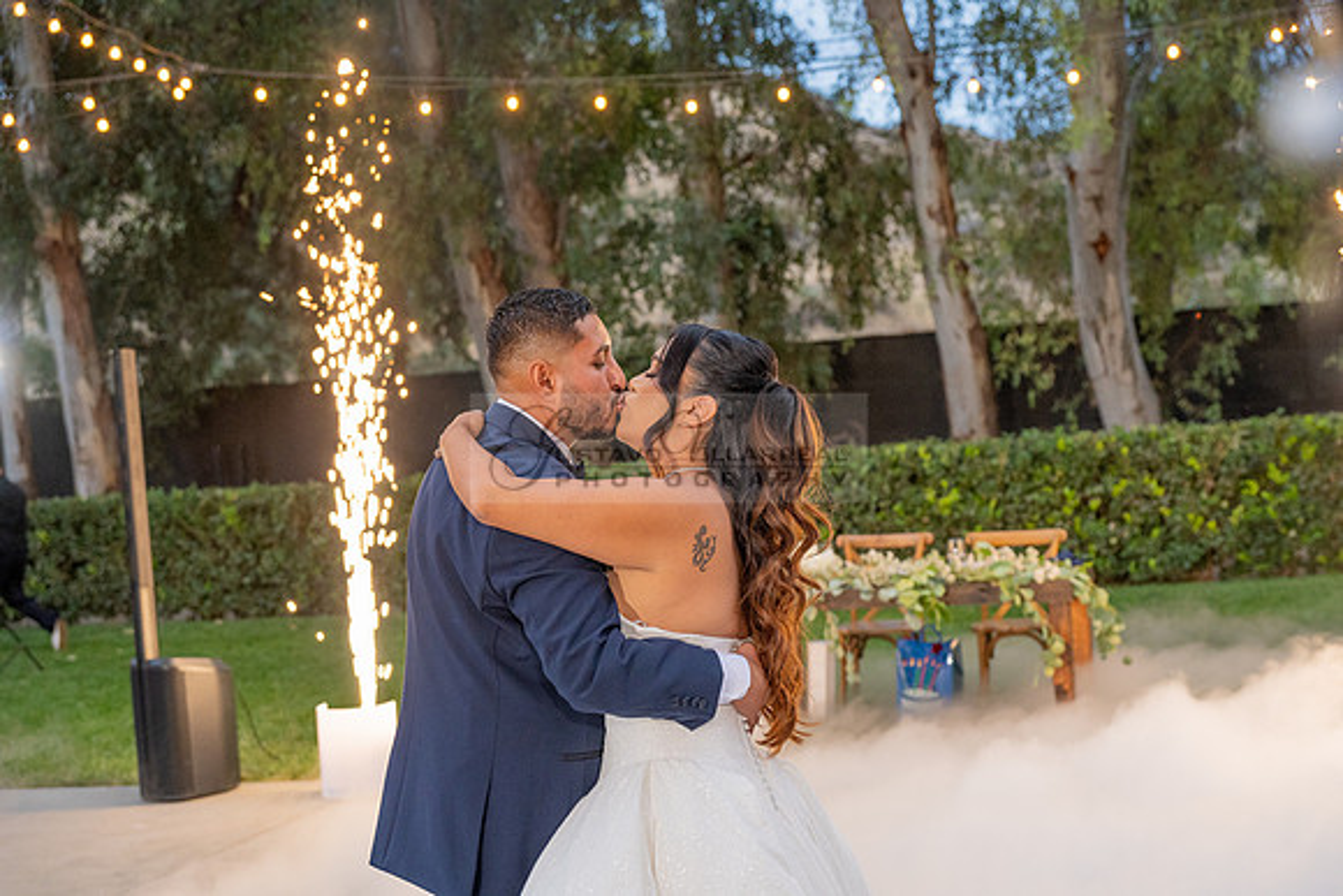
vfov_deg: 24.6
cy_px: 448
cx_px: 672
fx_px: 2052
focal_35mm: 55
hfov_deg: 36.2
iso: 1600
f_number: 4
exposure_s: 1/200
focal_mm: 55
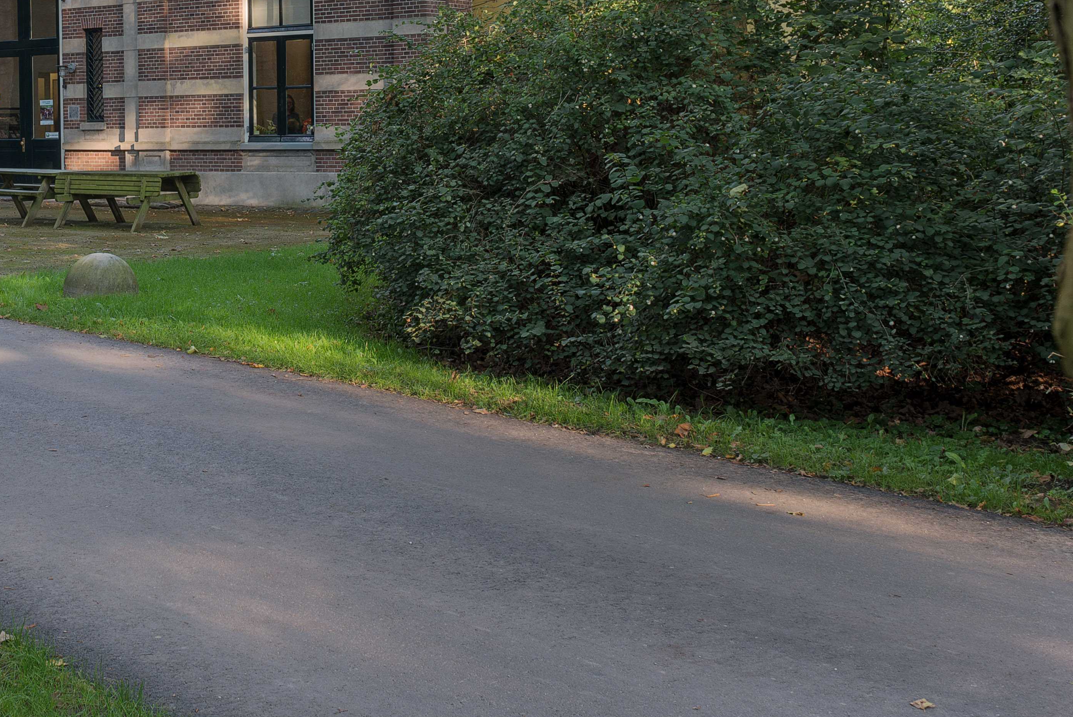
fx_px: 1670
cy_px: 165
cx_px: 77
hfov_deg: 33.5
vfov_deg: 23.9
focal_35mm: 56
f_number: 11
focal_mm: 26
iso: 100
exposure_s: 1/10
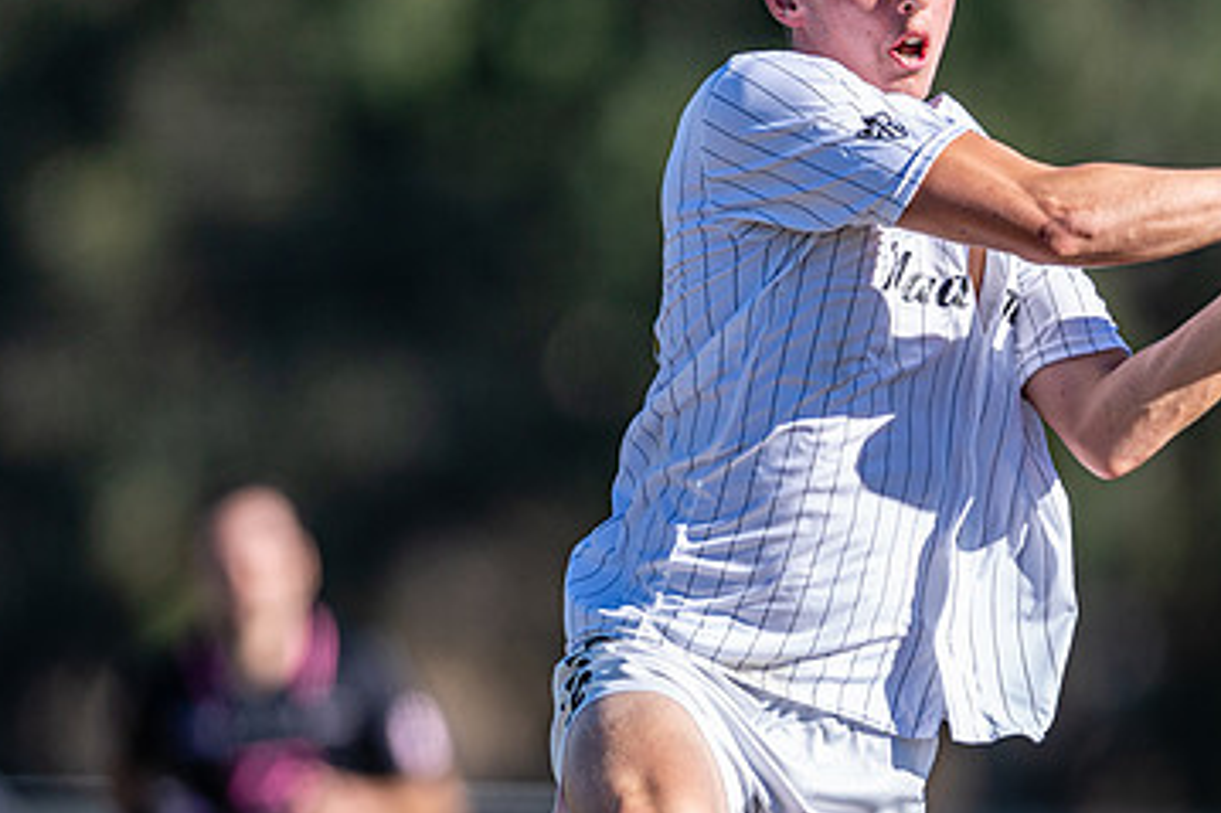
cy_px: 607
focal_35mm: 833
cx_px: 866
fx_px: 28238
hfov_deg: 2.5
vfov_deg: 1.6
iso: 100
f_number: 2.8
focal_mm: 400
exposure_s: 1/1600
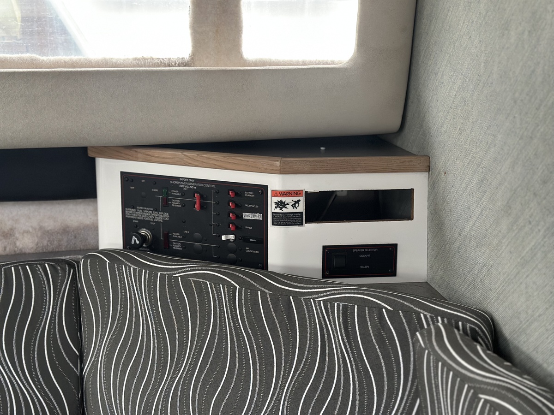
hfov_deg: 39.7
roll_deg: +0.1
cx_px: 277
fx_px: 768
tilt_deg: -15.4
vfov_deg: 30.3
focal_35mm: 48
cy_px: 208
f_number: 1.78
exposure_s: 1/50
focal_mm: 6.86
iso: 400
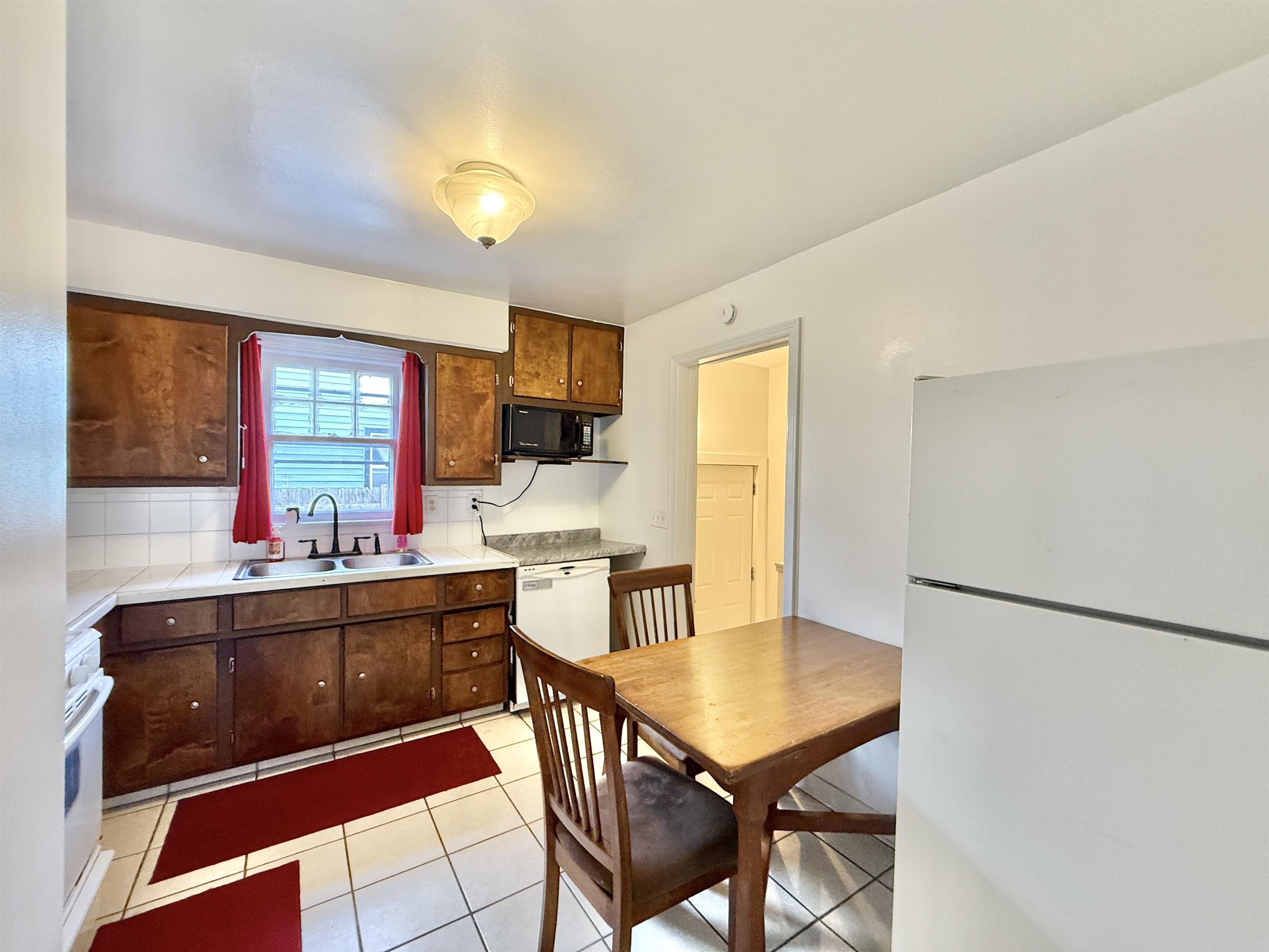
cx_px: 634
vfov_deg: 85.7
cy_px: 476
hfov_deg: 102.1
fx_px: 513
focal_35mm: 14
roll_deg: -1.4
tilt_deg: -0.1
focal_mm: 2.22
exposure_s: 1/60
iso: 320
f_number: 2.2
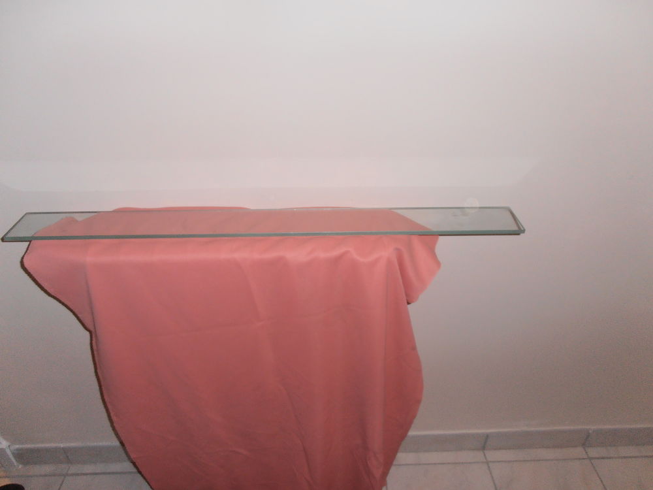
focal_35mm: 24
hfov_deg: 71.6
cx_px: 326
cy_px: 245
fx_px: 453
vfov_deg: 56.8
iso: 125
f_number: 3
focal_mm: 4.2
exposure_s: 1/30
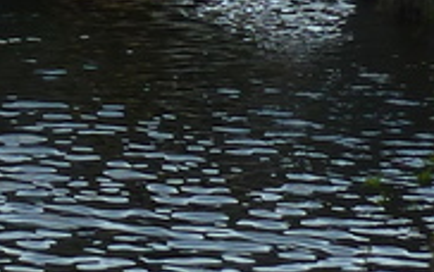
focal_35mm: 258
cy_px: -391
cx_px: -289
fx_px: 3053
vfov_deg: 5.0
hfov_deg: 7.9
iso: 80
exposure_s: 1/250
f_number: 4
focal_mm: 6.1
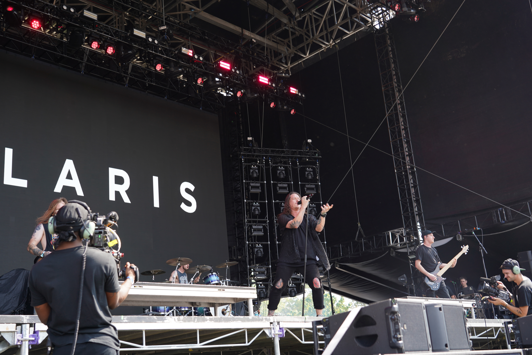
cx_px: 266
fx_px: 606
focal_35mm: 41
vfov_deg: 32.6
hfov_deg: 47.4
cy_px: 178
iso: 100
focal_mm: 41
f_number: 5
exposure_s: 1/125
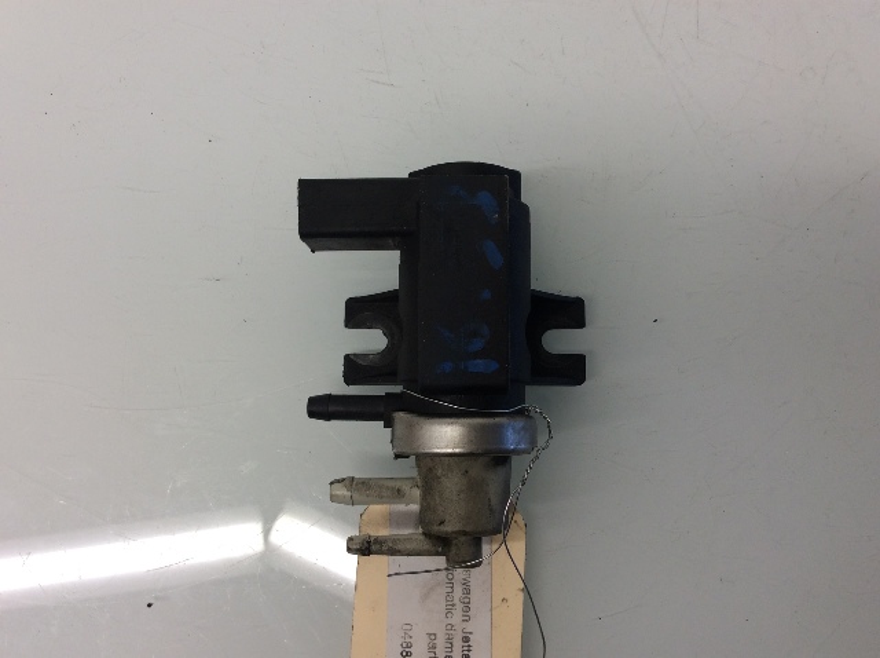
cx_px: 440
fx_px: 812
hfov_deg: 56.9
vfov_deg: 44.1
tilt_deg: -85.2
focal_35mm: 32
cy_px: 329
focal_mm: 3.3
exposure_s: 1/40
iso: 32
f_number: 2.4
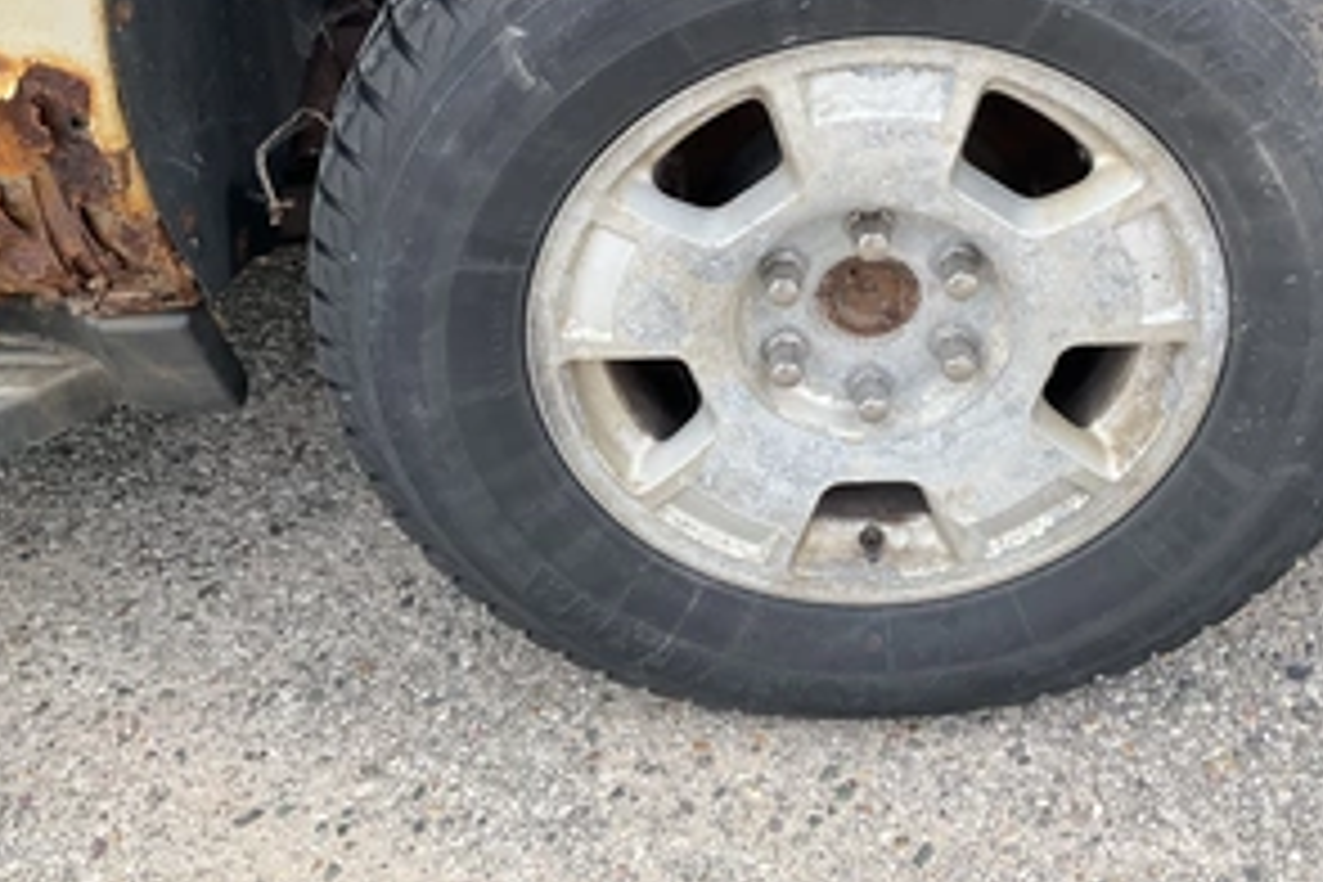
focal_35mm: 41
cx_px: 774
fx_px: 1507
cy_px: 248
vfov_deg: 32.2
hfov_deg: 47.2
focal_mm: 3
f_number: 1.8
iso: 25
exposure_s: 1/122
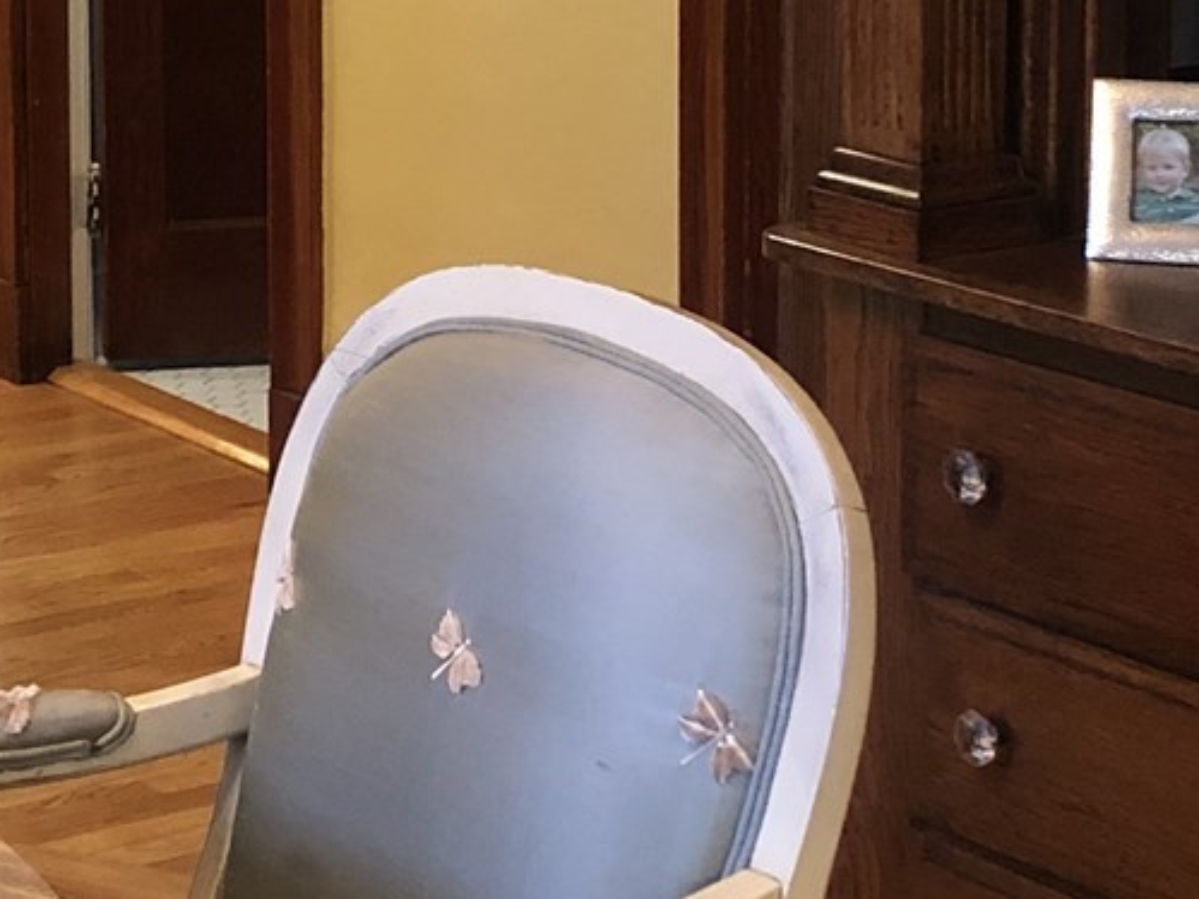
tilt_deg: -7.0
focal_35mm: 115
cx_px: 5
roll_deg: +0.5
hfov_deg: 16.8
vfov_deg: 12.6
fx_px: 3982
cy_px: -175
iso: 100
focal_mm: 4
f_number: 1.8
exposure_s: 1/12
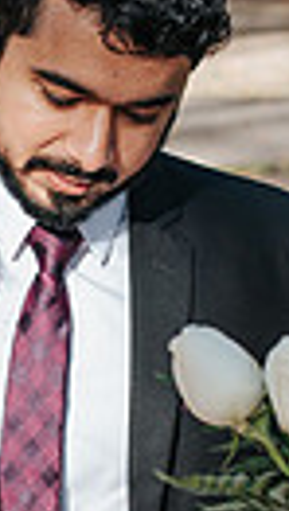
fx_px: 2431
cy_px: 291
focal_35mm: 179
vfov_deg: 12.0
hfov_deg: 6.8
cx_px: 30
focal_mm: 35
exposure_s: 1/640
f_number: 3.2
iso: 100
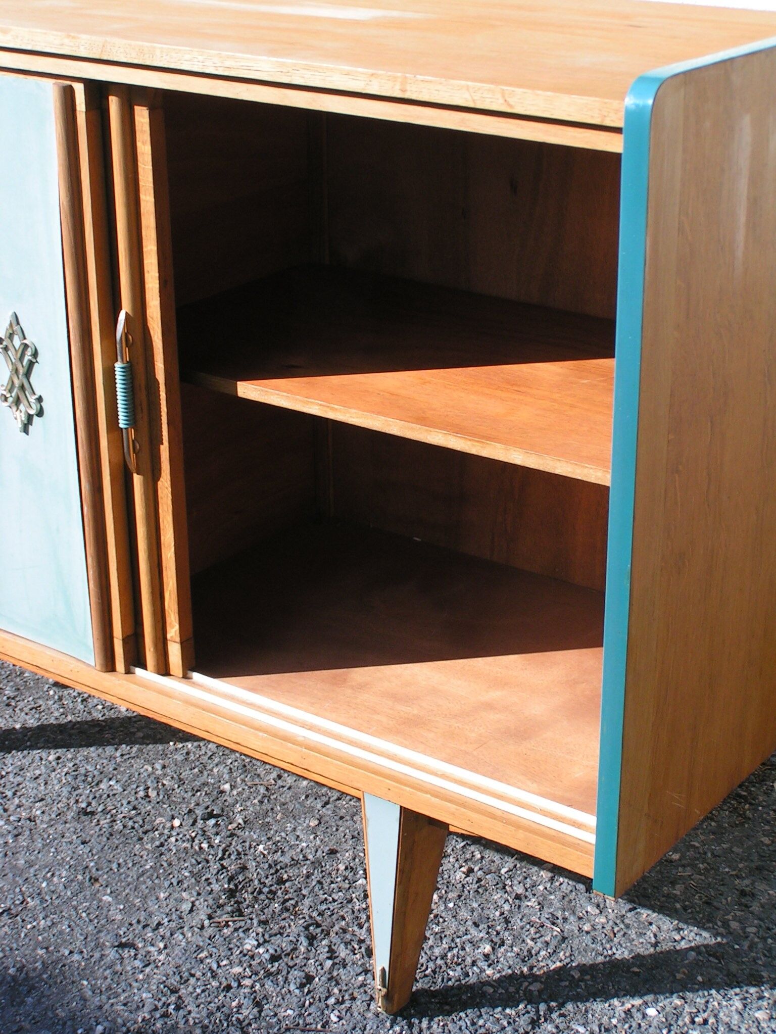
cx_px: 388
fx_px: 1882
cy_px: 517
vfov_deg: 30.7
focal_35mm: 63
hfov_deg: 23.3
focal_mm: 9.7
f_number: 5.6
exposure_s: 1/250
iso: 50
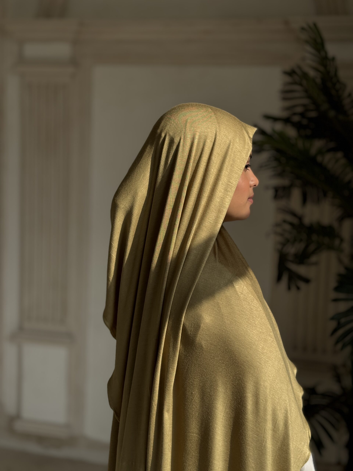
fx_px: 653
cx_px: 176
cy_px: 236
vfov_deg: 39.7
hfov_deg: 30.3
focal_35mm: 48
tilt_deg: -7.3
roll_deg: -2.1
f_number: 1.78
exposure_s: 1/2959
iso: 64
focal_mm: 6.76
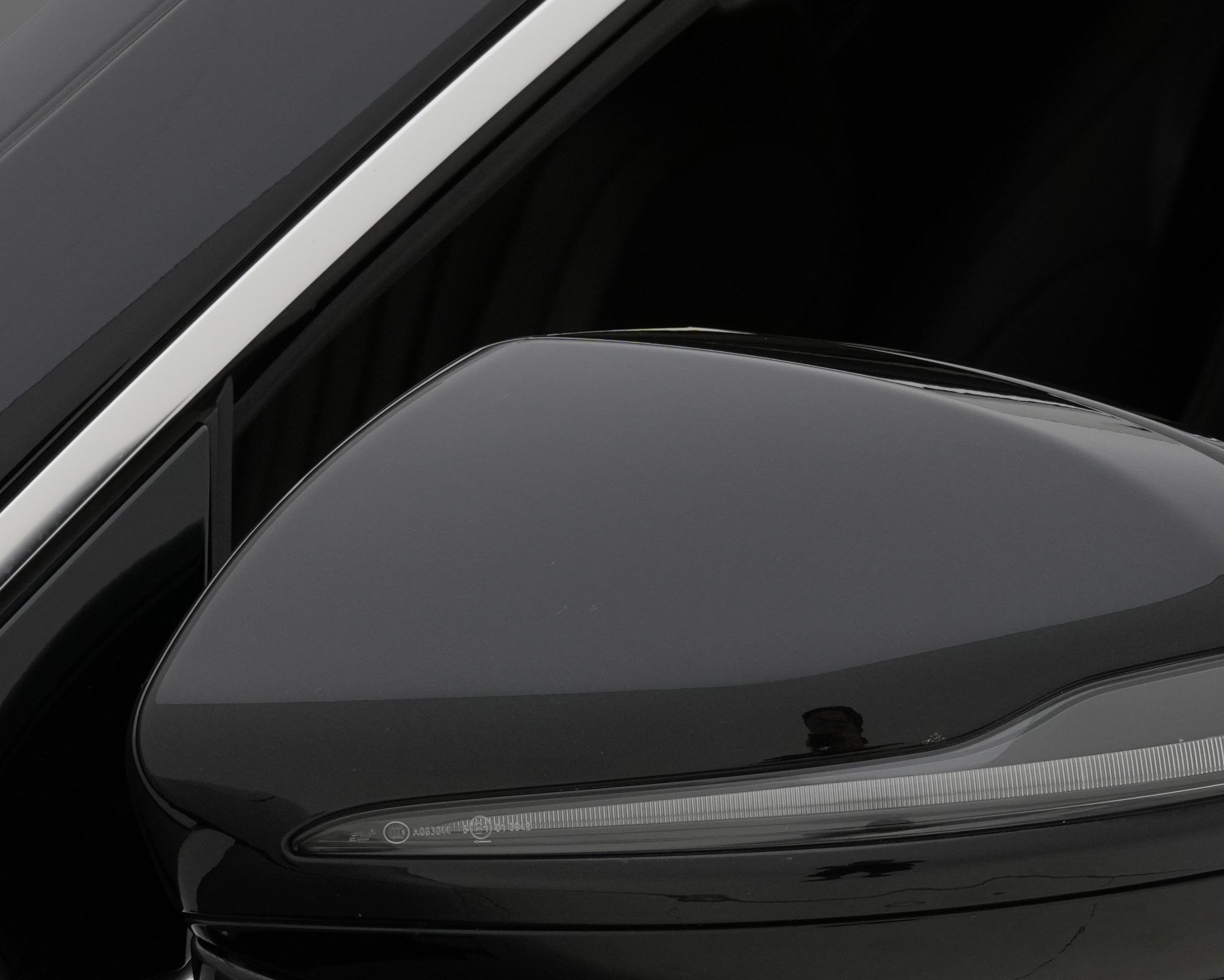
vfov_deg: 8.6
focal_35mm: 180
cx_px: 763
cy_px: 690
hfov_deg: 10.7
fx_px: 6521
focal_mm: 50
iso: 250
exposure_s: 1/80
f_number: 8
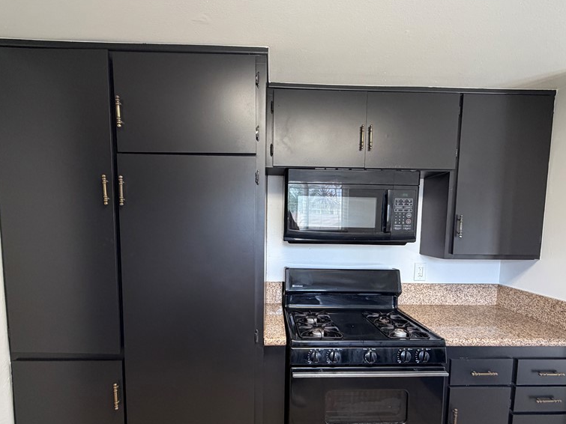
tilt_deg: -4.5
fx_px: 311
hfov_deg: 84.7
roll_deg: +0.2
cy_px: 252
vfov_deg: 68.1
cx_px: 284
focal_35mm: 19
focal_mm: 2.22
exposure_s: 1/60
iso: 250
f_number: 2.2
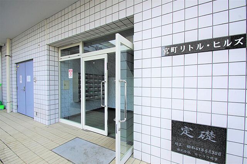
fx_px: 103
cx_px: 124
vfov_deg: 77.2
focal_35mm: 15
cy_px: 82
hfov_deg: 100.5
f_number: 11
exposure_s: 1/50
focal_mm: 10
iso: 100
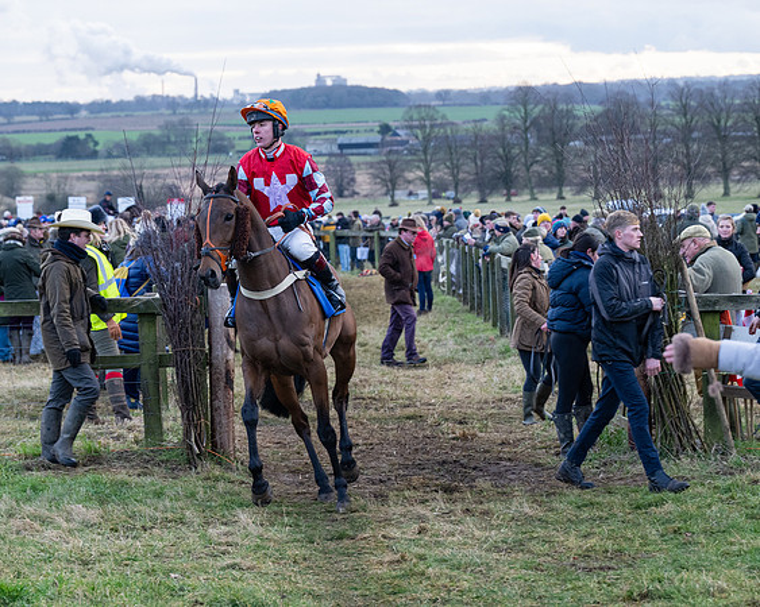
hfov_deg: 16.3
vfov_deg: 13.0
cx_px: 325
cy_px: 304
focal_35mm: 118
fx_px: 2660
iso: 800
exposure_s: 1/400
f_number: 4
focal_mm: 70
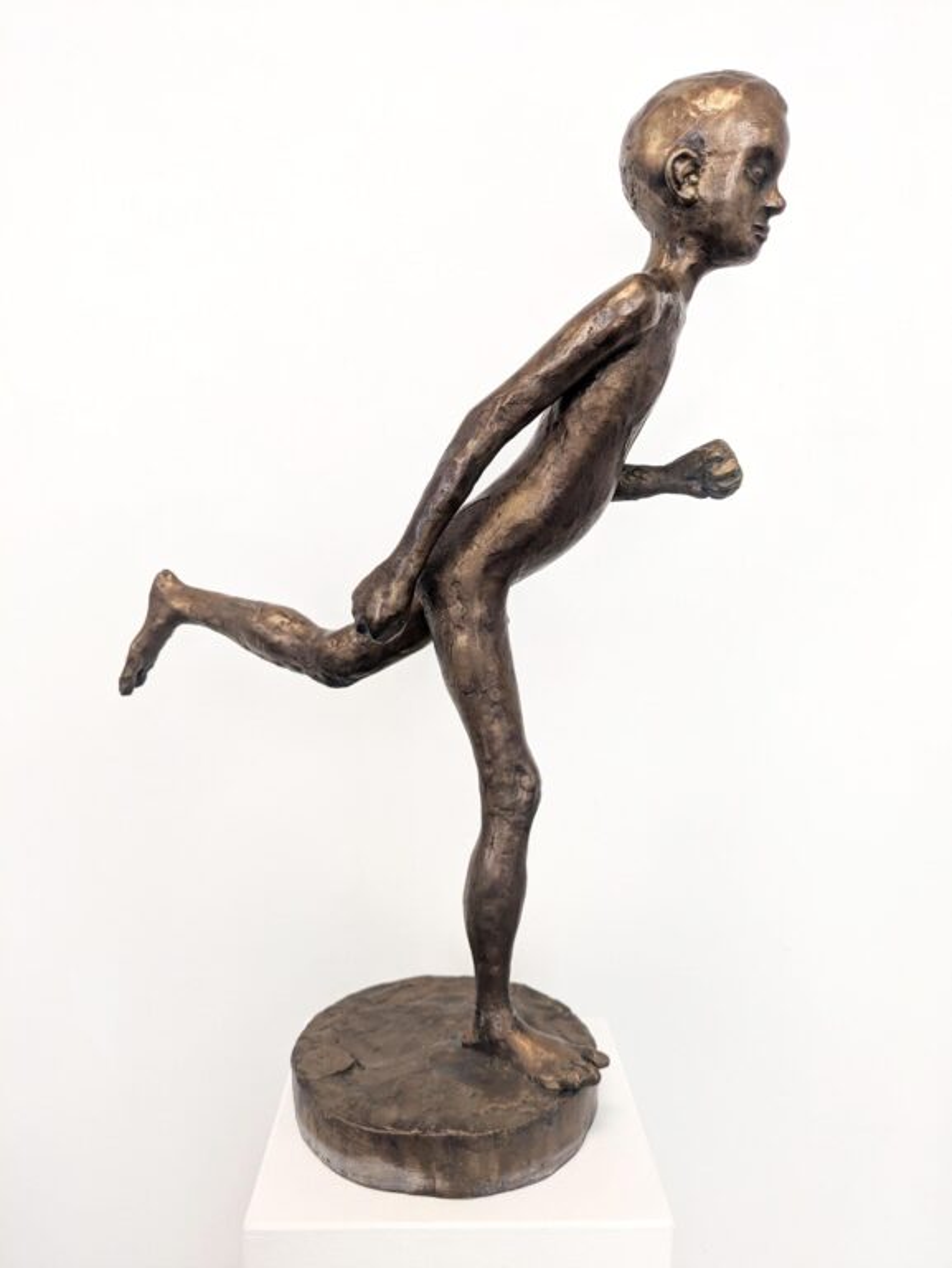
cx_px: 476
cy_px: 634
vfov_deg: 69.4
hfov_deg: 54.9
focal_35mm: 25
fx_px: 916
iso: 62
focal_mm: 5.43
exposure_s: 1/50
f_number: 1.89
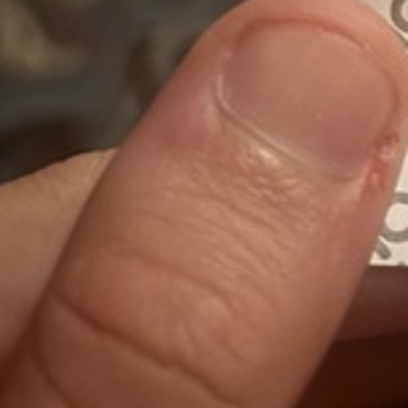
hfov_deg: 16.5
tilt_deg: -69.9
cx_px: 588
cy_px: -201
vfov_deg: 16.4
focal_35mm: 97
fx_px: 1293
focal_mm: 5.96
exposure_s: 1/11
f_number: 1.6
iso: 640
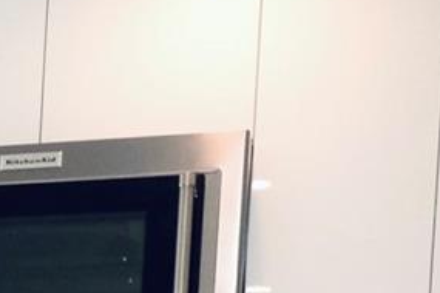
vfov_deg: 9.6
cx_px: -377
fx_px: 1577
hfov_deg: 13.9
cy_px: 675
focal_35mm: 129
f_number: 13
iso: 2500
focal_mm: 15
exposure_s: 1/100
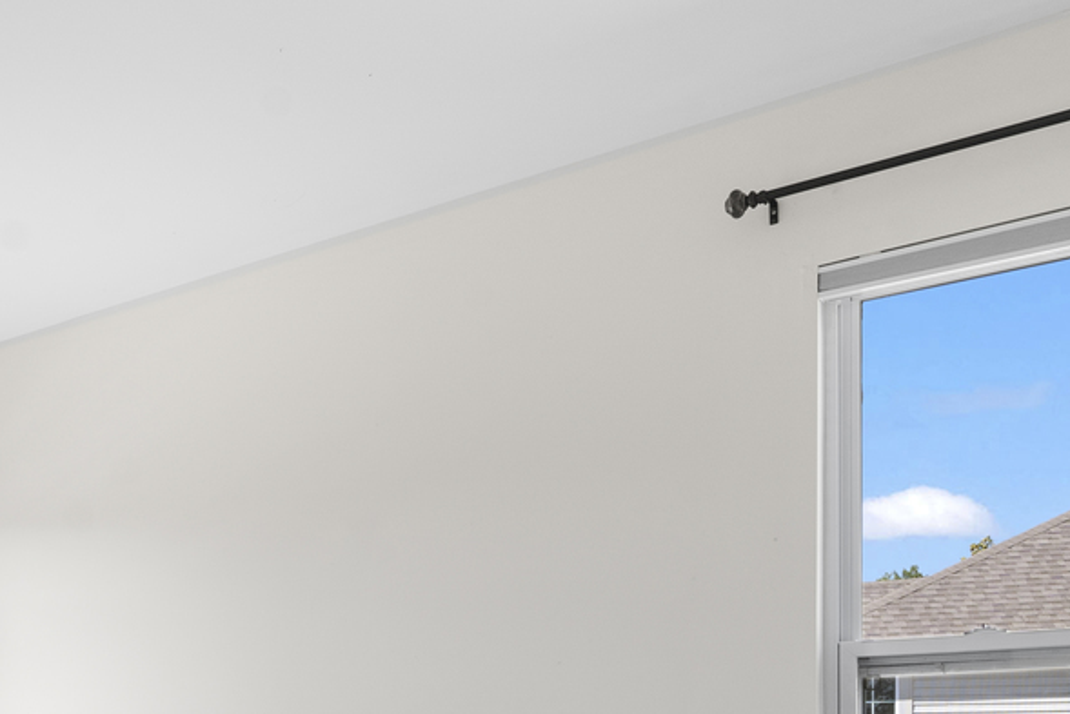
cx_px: -27
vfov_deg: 27.8
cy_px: 792
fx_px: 1308
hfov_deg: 38.8
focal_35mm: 44
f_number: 8
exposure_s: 1/30
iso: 1000
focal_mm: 16
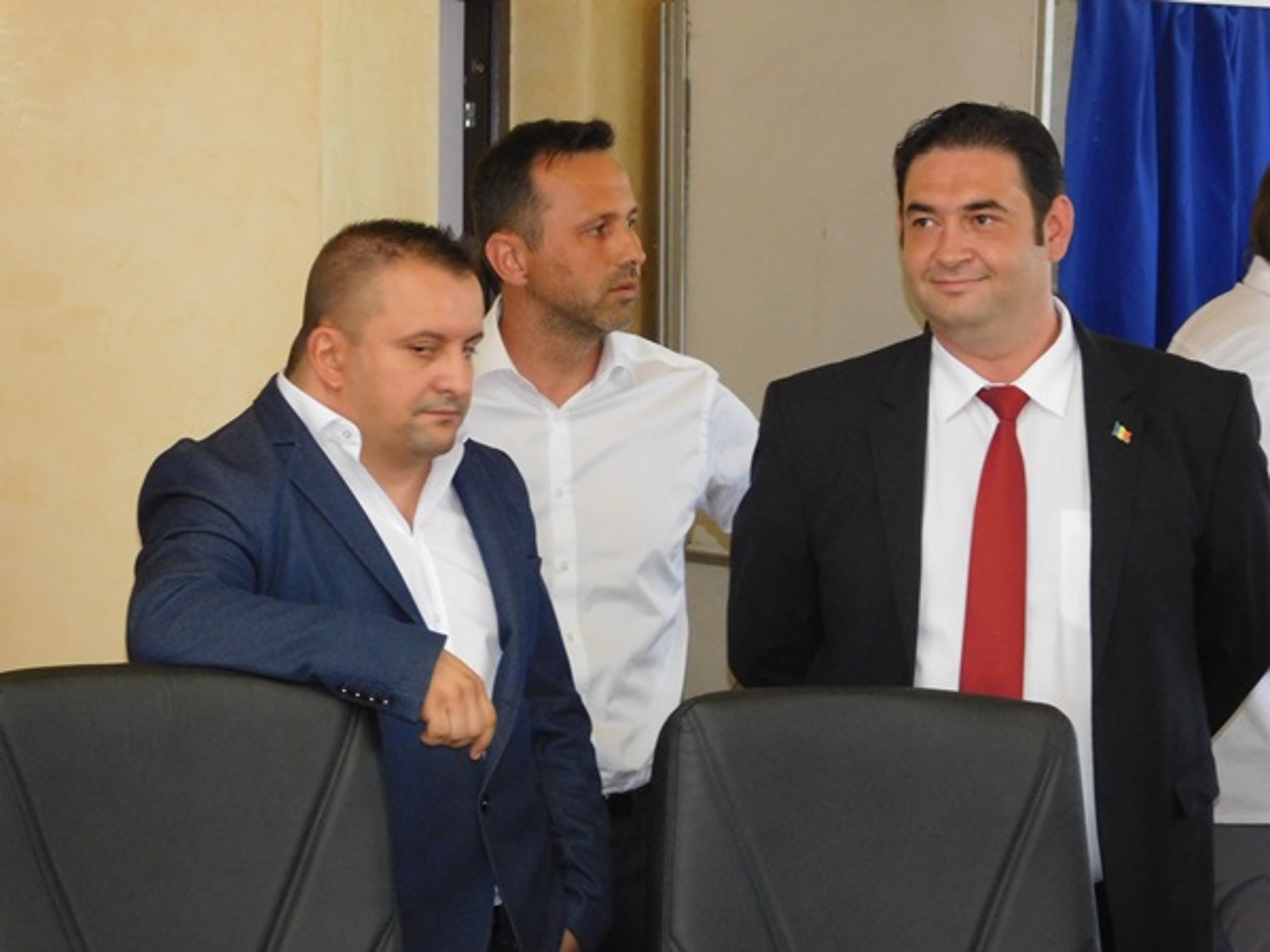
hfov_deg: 13.3
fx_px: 5430
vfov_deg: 10.0
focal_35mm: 148
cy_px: 476
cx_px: 635
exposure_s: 1/60
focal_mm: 26.3
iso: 640
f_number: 5.1
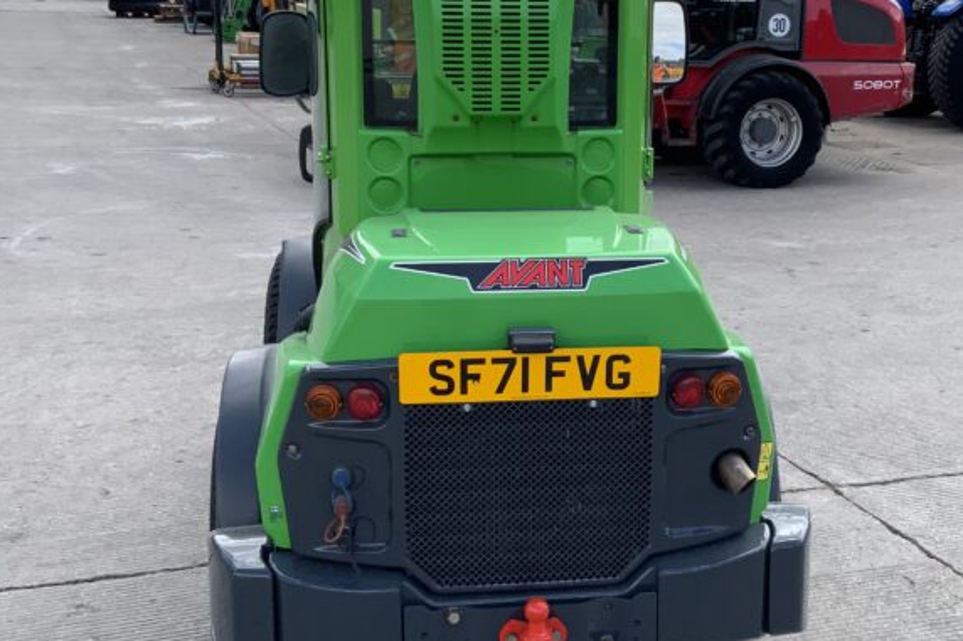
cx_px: 601
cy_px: 269
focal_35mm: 54
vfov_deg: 25.0
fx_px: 1444
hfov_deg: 36.7
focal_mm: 3
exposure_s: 1/869
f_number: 1.8
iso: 16
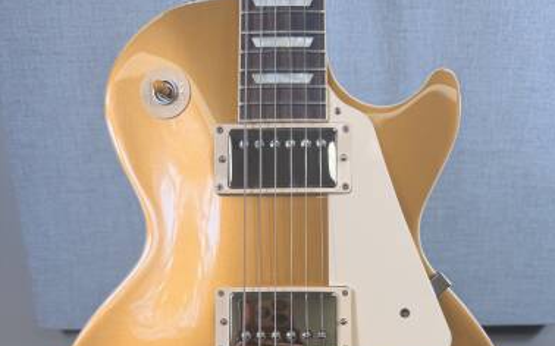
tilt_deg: -20.6
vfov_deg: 34.0
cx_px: 283
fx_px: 529
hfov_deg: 55.3
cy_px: 321
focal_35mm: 35
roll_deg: +1.0
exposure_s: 1/237
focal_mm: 6.76
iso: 64
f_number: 1.78
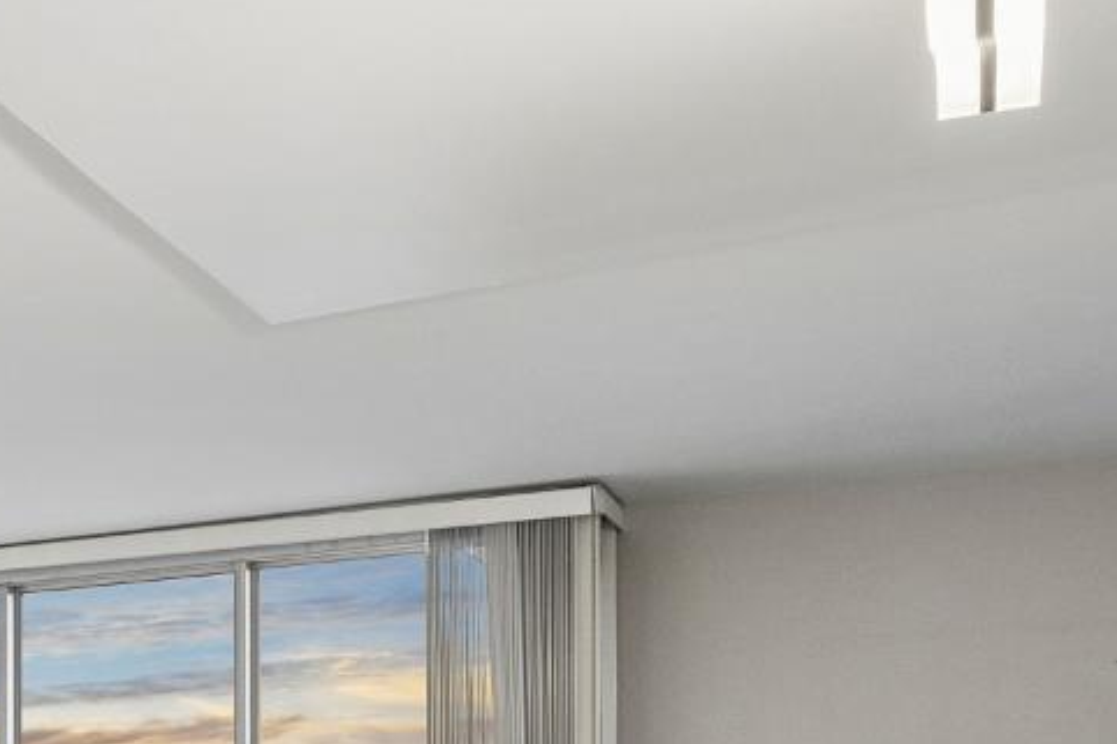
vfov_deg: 22.8
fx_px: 1737
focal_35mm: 56
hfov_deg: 29.9
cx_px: -260
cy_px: 816
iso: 1000
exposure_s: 1/80
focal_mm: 18
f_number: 5
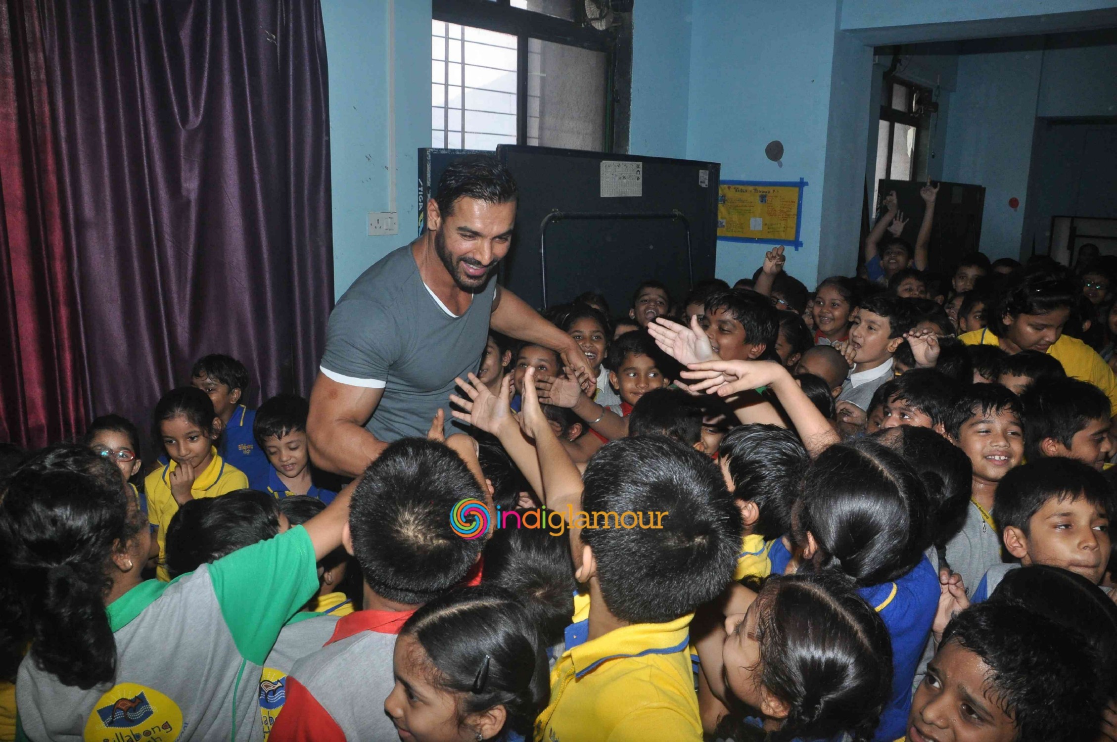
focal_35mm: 27
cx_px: 558
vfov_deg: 47.8
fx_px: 837
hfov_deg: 67.4
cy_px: 371
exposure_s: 1/250
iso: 1000
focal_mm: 18
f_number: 10
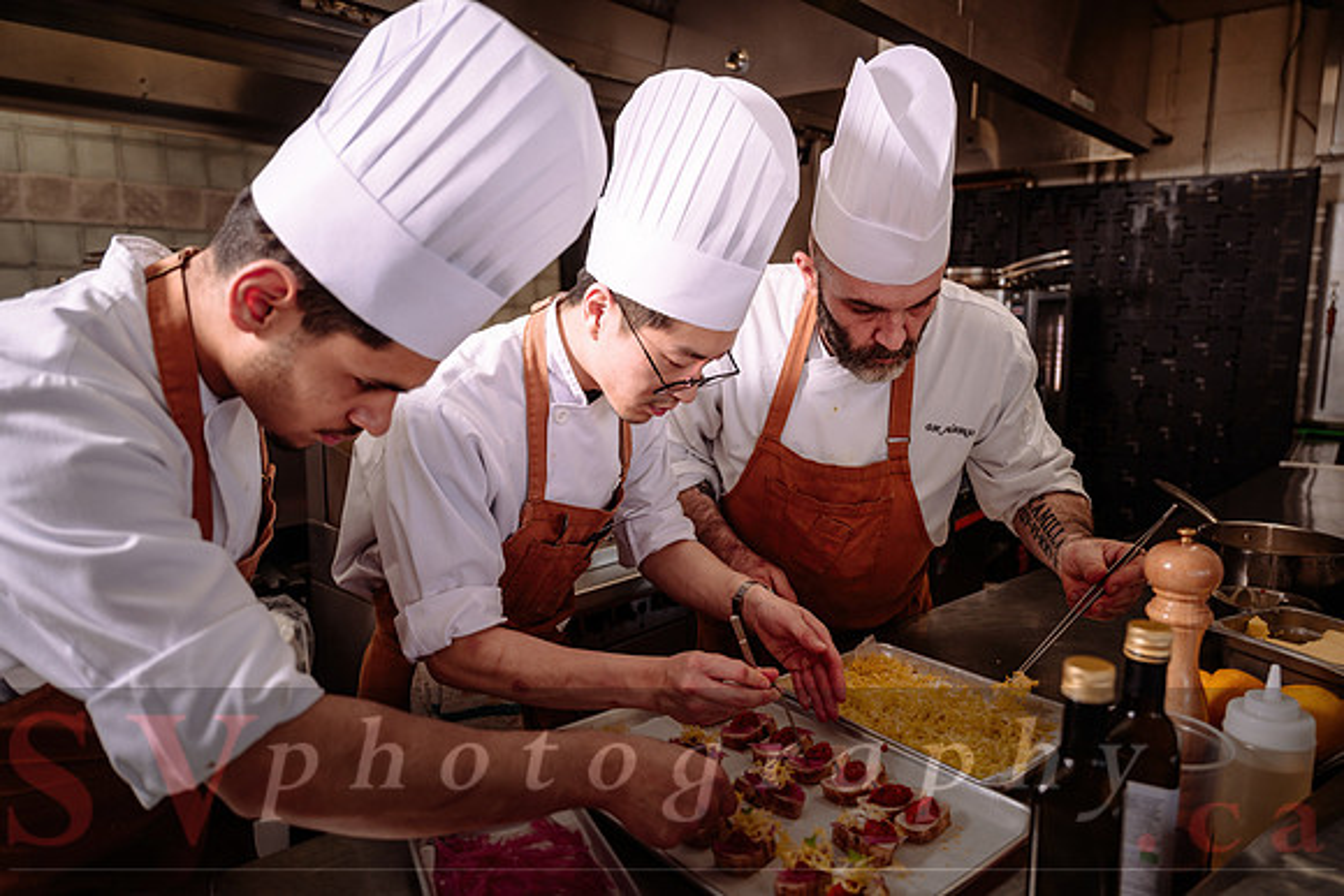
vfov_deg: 50.4
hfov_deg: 70.4
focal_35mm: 26
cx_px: 672
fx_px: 952
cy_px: 448
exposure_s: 1/160
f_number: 2.8
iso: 100
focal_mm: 25.5
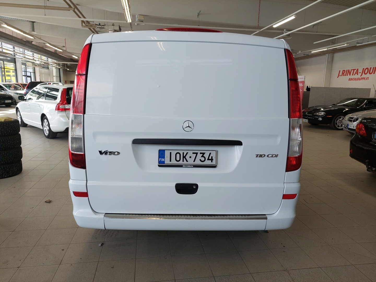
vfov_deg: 54.9
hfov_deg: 69.4
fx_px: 272
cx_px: 188
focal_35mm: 25
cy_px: 141
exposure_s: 1/102
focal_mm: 5.23
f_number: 1.8
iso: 40
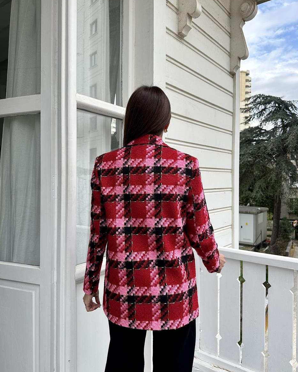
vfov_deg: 66.0
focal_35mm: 26
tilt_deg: +0.1
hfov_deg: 54.9
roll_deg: -2.4
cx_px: 150
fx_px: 287
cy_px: 182
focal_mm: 6.86
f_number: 1.78
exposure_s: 1/580
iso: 80
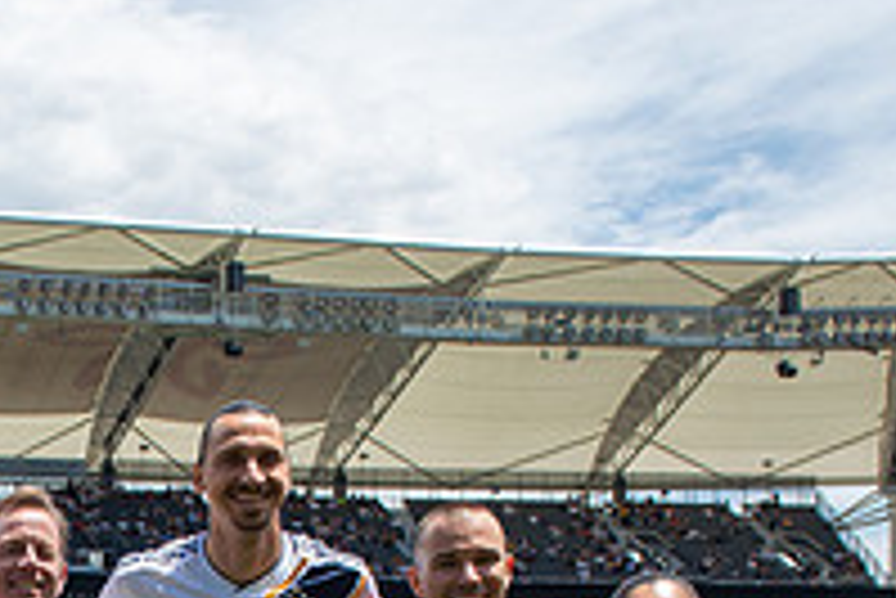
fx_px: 1743
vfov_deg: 17.7
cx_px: -32
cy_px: 857
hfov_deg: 27.0
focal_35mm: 70
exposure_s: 1/1000
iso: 200
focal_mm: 24
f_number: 5.6
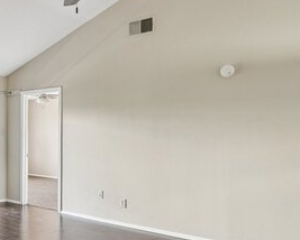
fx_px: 320
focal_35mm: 36
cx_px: 6
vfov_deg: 41.1
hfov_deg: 43.6
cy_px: 140
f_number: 8
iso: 400
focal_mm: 16
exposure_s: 1/3
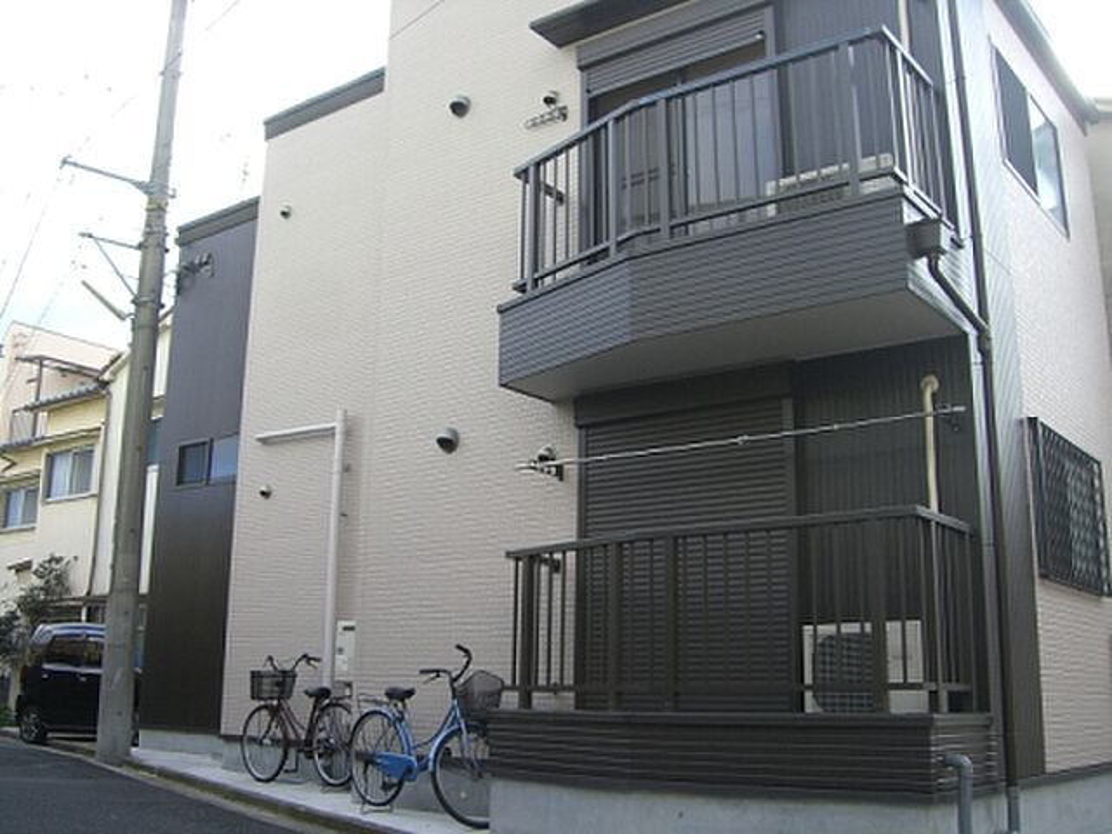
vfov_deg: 37.7
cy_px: 417
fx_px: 1221
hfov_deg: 49.0
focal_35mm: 38
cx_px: 556
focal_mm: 6.2
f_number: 4.3
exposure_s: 1/160
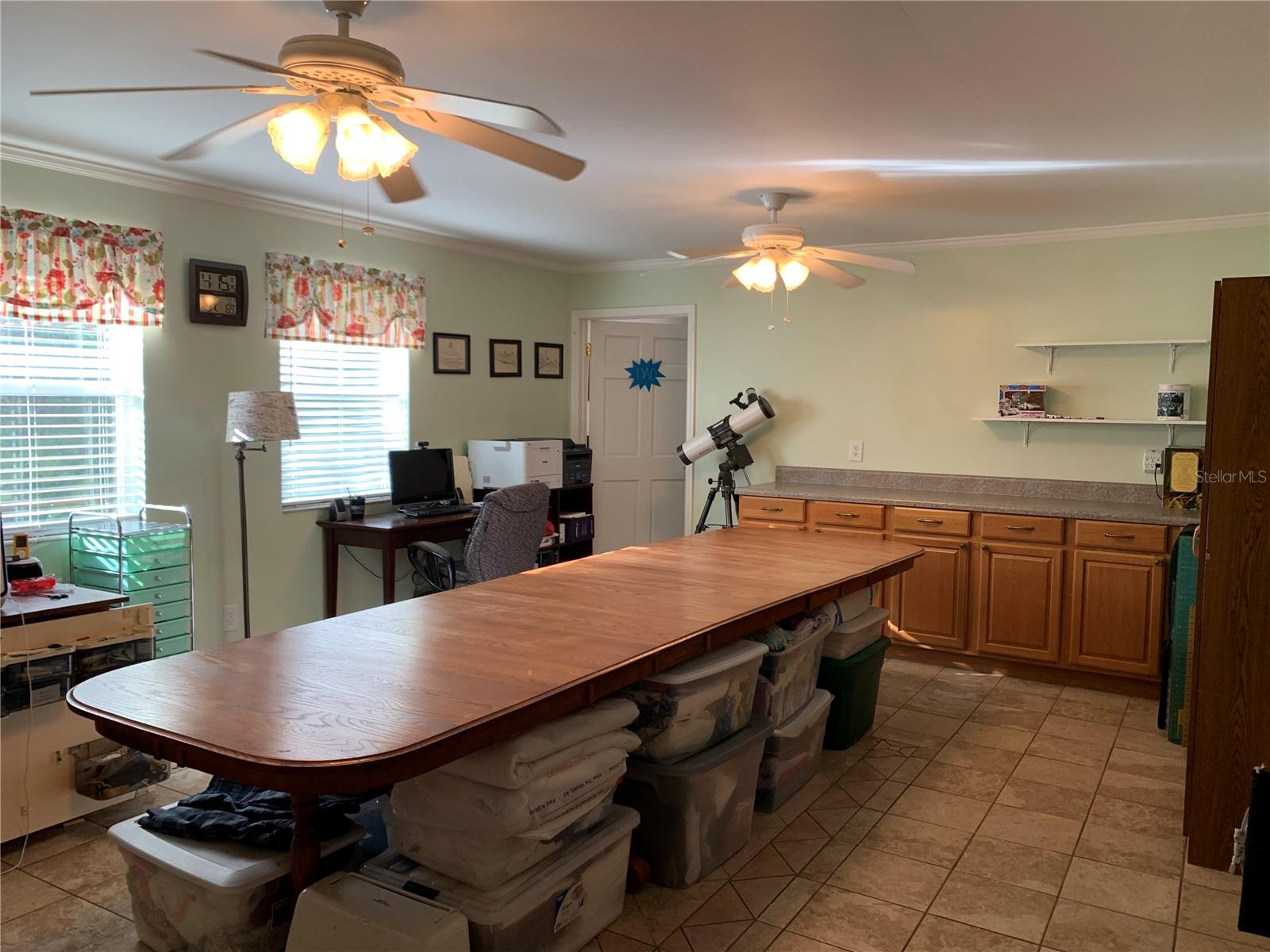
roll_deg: -0.4
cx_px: 635
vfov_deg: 53.1
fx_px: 954
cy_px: 476
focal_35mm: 26
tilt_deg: -3.6
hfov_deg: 67.3
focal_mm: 4.25
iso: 50
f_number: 1.8
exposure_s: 1/60
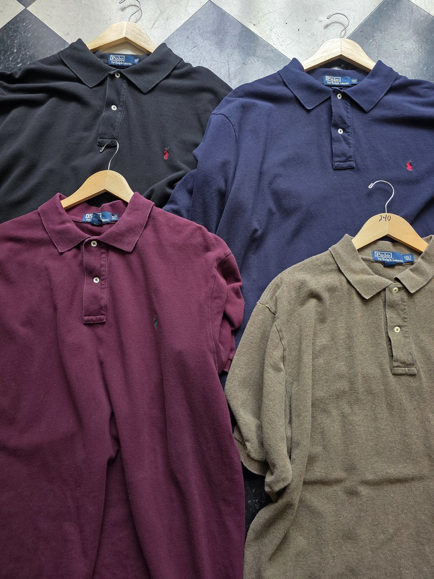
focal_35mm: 23
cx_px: 217
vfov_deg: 73.9
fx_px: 384
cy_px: 290
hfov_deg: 58.9
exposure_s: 1/120
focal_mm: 6.3
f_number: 1.7
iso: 160
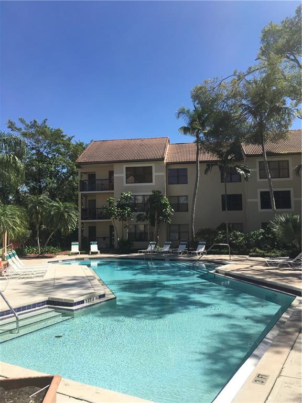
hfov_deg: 48.2
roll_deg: +1.0
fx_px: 337
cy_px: 202
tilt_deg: +4.2
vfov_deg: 61.7
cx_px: 151
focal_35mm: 29
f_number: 2.2
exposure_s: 1/1637
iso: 25
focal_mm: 4.15
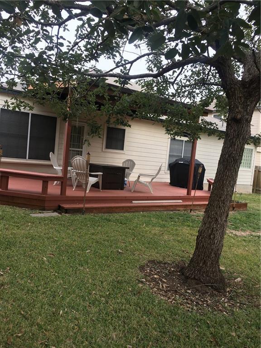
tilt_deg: -2.3
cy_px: 174
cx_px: 130
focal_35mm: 29
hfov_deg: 48.2
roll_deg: -5.3
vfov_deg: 61.7
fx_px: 292
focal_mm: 4.15
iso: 25
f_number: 2.2
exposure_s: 1/60
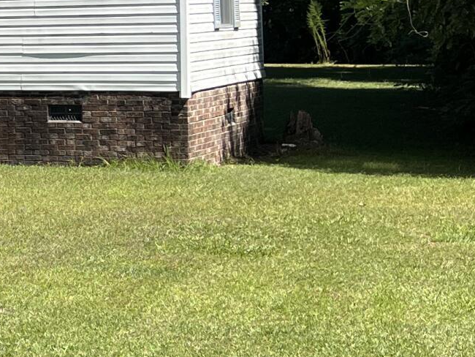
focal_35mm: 120
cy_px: 19
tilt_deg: -0.1
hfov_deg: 14.7
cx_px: -339
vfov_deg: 12.2
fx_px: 1647
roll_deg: +1.4
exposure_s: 1/2762
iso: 50
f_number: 1.5
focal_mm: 5.7
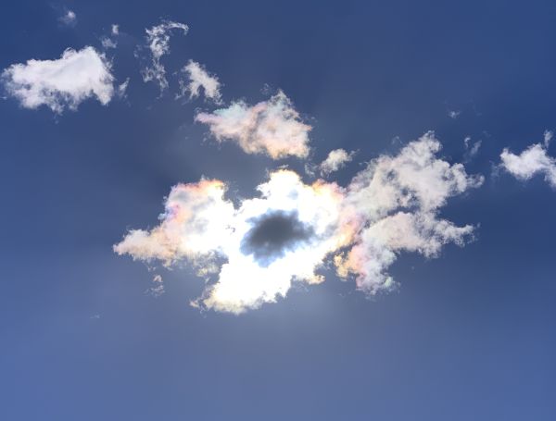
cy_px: 210
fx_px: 839
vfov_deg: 28.2
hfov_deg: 36.7
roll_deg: -1.0
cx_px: 278
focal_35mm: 52
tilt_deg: +40.1
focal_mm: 6
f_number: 2.4
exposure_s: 1/5988
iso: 16
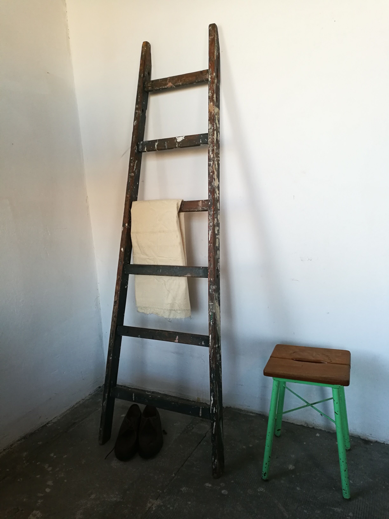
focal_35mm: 27
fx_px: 405
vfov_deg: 65.3
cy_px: 260
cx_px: 194
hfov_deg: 51.4
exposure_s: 1/50
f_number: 2.2
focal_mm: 4.5
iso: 160
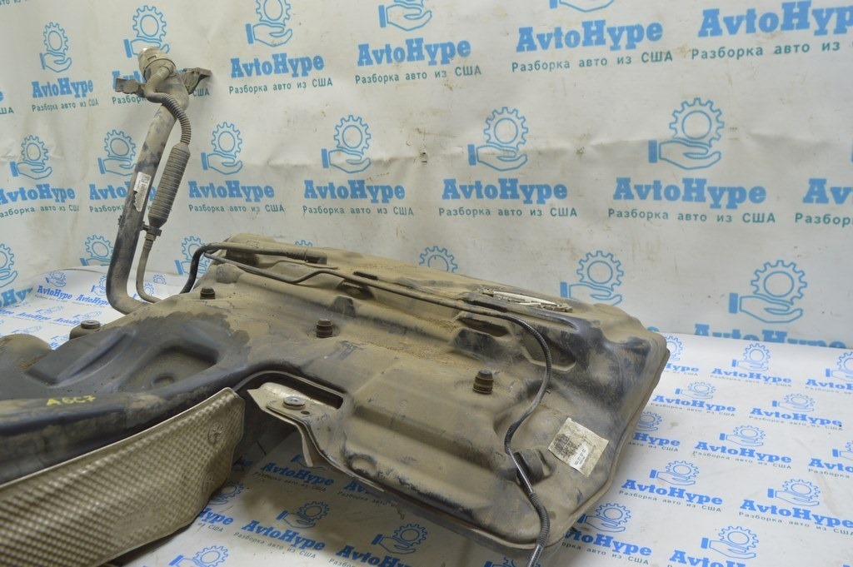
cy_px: 284
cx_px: 426
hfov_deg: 62.0
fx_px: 710
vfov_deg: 43.5
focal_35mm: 30
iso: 400
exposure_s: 1/20
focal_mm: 20
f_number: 5.6
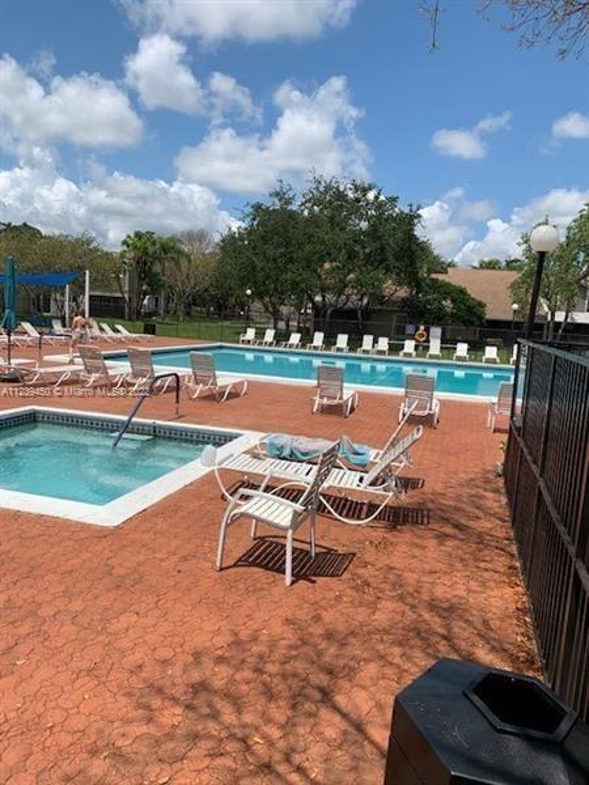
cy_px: 392
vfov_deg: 67.3
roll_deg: -2.8
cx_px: 294
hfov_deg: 53.1
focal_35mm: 26
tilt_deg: -8.8
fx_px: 590
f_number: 1.8
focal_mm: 4.25
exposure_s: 1/3401
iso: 25
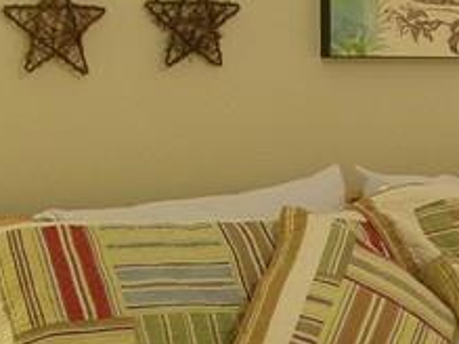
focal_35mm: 164
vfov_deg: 9.0
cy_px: 365
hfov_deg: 11.9
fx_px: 2173
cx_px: 490
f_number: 2.8
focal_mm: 8.9
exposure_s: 1/3.5
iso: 65
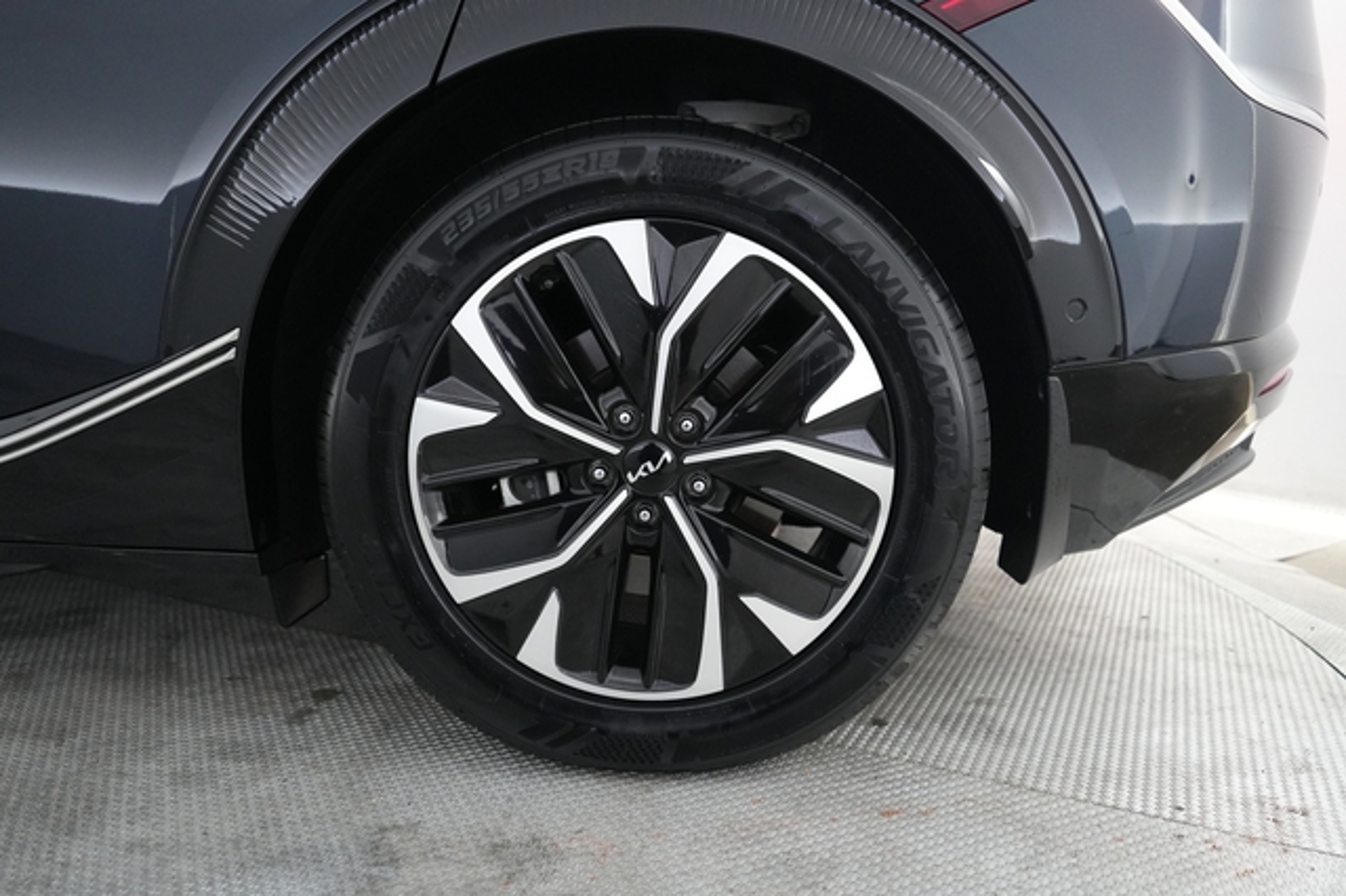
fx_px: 972
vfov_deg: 49.5
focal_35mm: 26
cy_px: 448
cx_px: 673
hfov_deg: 69.4
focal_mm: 26
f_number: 2.8
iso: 5000
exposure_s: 1/160
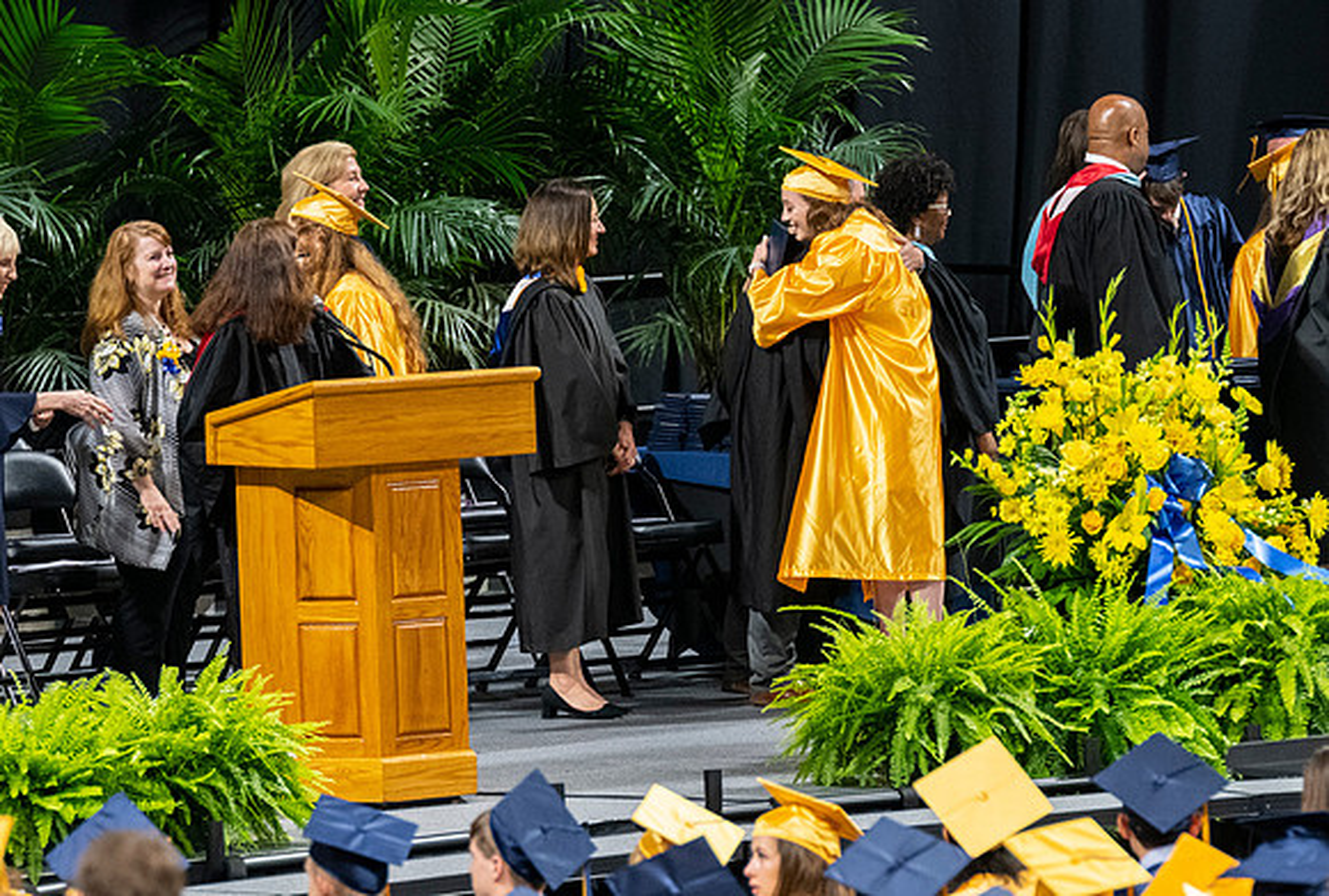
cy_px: 455
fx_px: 12496
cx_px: 831
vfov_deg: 4.1
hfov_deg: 6.1
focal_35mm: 337
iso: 2000
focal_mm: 190
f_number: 4
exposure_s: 1/200
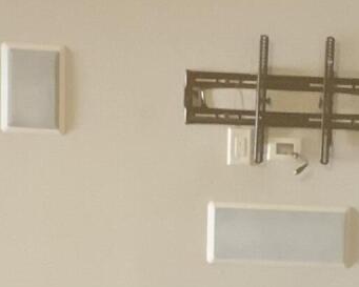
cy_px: 495
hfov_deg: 11.5
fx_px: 1764
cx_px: 351
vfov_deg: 9.0
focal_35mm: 166
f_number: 1.8
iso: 200
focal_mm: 3
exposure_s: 1/40
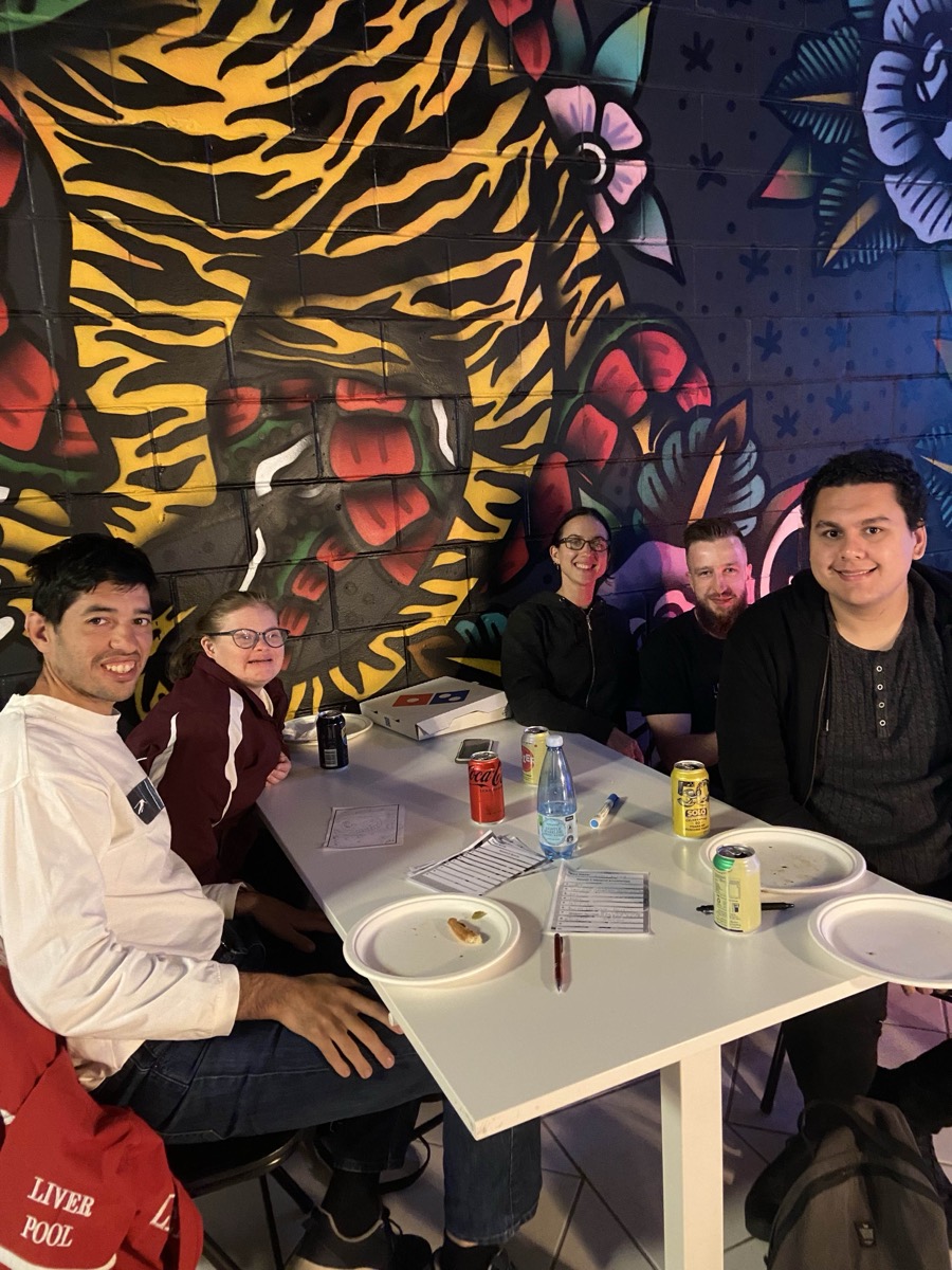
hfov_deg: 53.1
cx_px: 476
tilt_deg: -11.0
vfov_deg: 67.3
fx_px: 953
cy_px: 635
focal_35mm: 26
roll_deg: +3.1
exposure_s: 1/25
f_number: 1.8
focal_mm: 4.25
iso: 1000
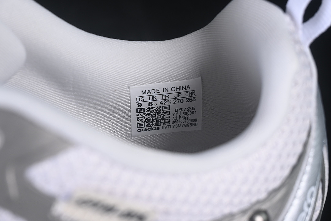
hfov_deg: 27.0
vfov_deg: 18.2
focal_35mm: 75
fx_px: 690
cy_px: 110
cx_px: 166
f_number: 7.1
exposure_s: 1/60
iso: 160
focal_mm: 50
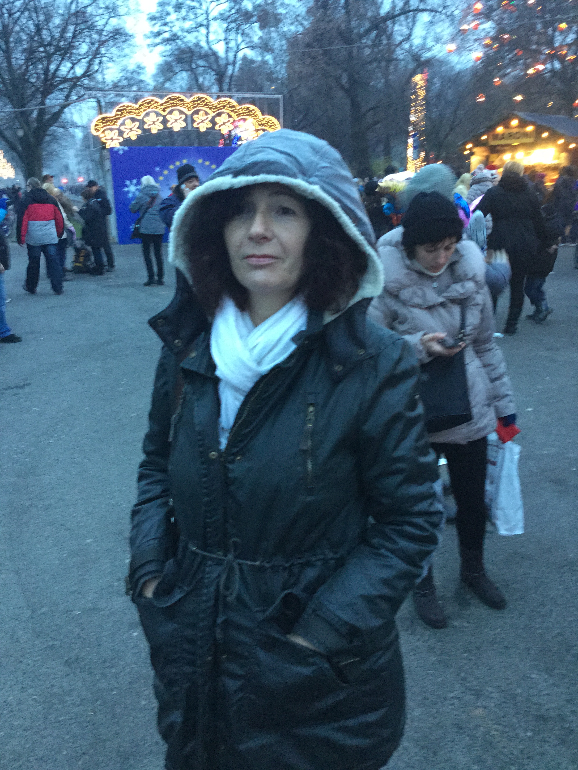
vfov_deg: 58.4
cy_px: 385
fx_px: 690
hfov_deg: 45.4
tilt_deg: -16.8
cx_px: 289
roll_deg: +1.5
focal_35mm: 31
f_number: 2.4
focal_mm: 3.3
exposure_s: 1/15
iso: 250
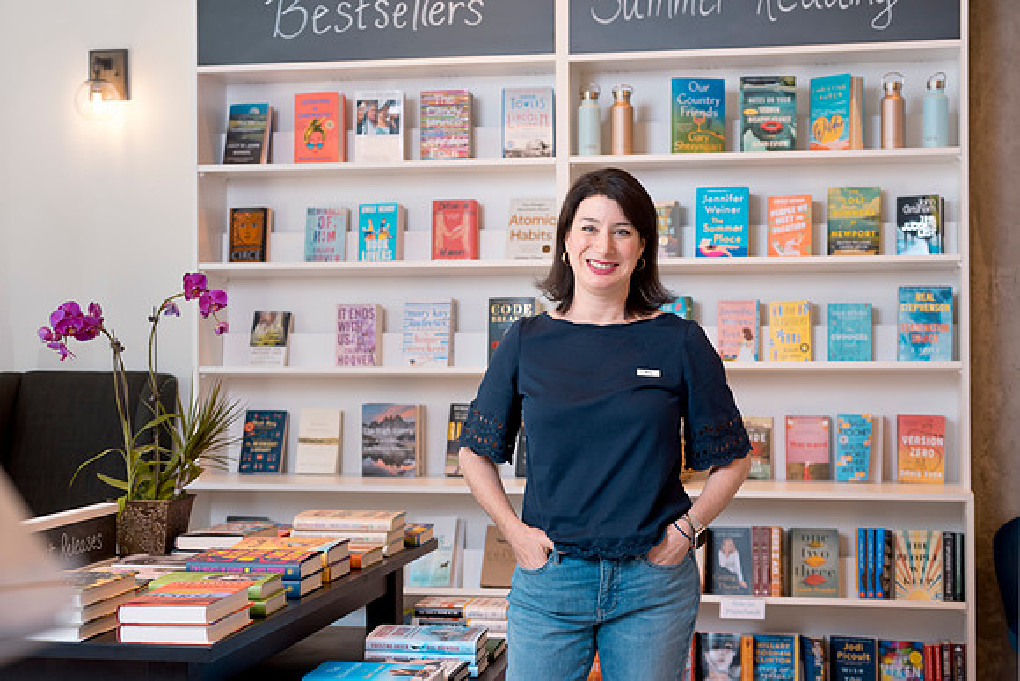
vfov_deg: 22.6
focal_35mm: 60
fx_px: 1700
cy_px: 340
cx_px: 510
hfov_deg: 33.4
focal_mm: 60
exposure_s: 1/125
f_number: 5
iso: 400
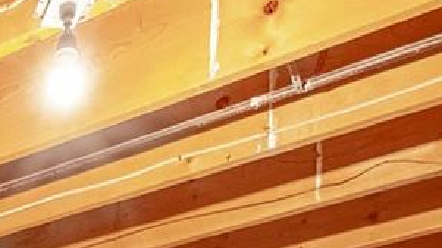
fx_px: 1043
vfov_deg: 10.7
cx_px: -173
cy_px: 666
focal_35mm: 89
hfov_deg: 21.1
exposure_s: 1/500
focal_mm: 16
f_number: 5.6
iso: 3200
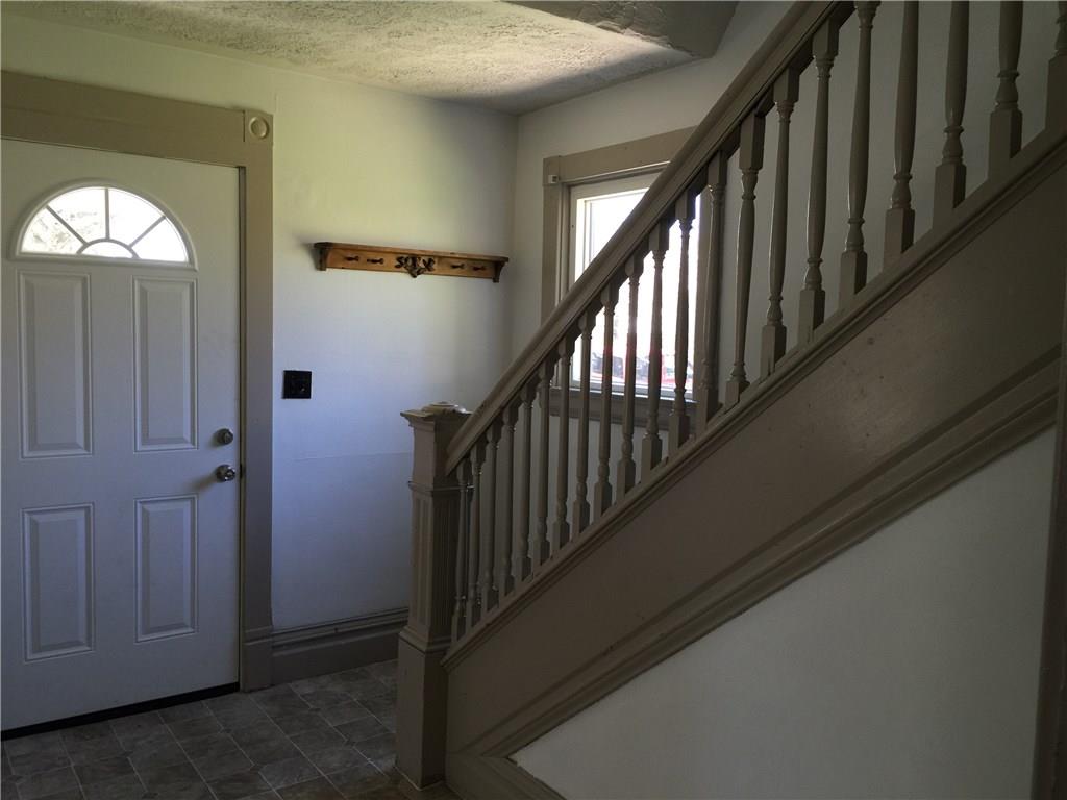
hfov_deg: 61.7
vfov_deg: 48.2
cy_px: 400
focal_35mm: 29
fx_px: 894
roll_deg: -2.9
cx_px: 534
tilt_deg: -4.0
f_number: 2.2
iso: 32
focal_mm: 4.15
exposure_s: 1/30
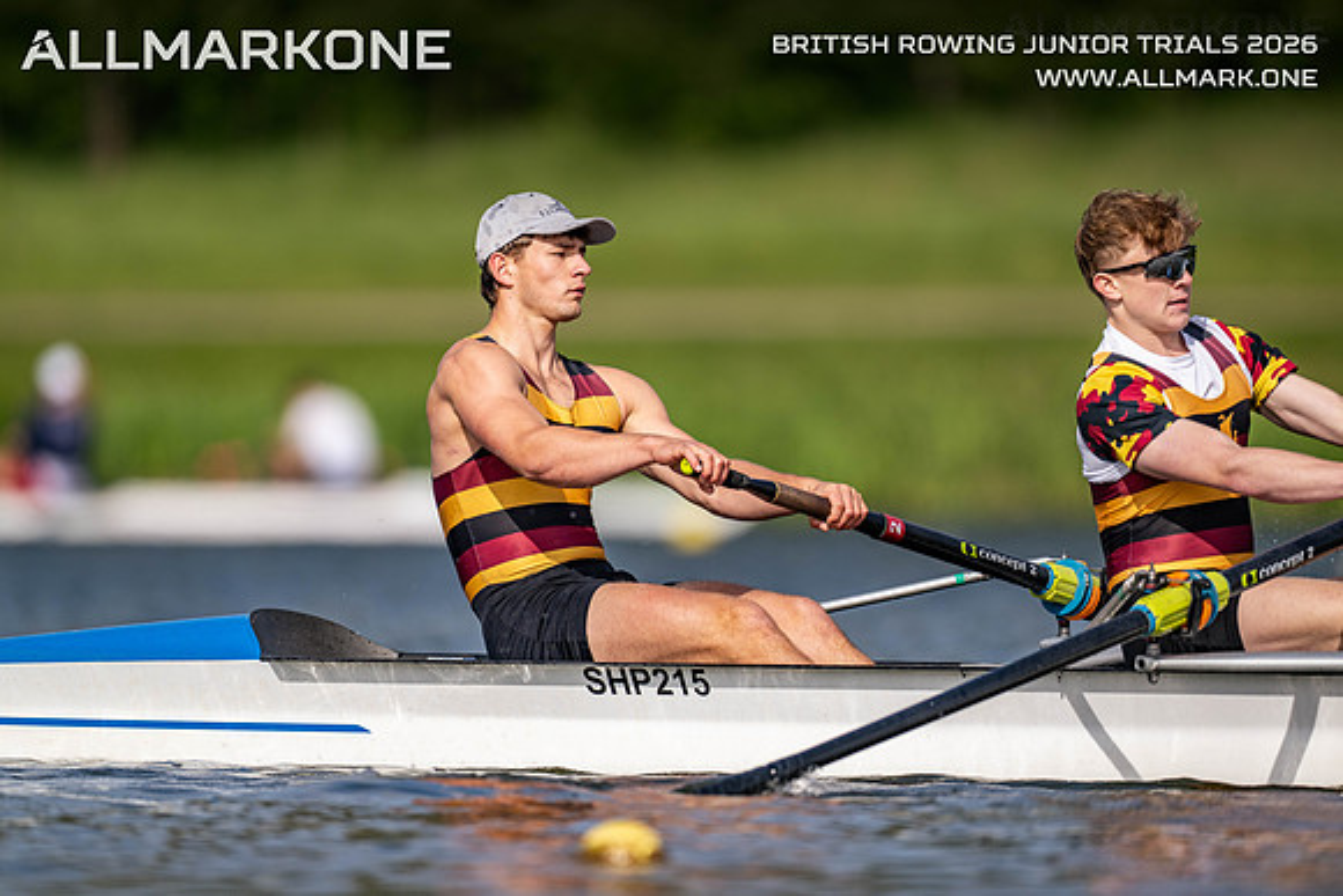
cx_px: 672
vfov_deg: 2.3
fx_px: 22388
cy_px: 448
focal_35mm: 600
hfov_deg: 3.4
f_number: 4
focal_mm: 600
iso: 180
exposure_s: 1/2500
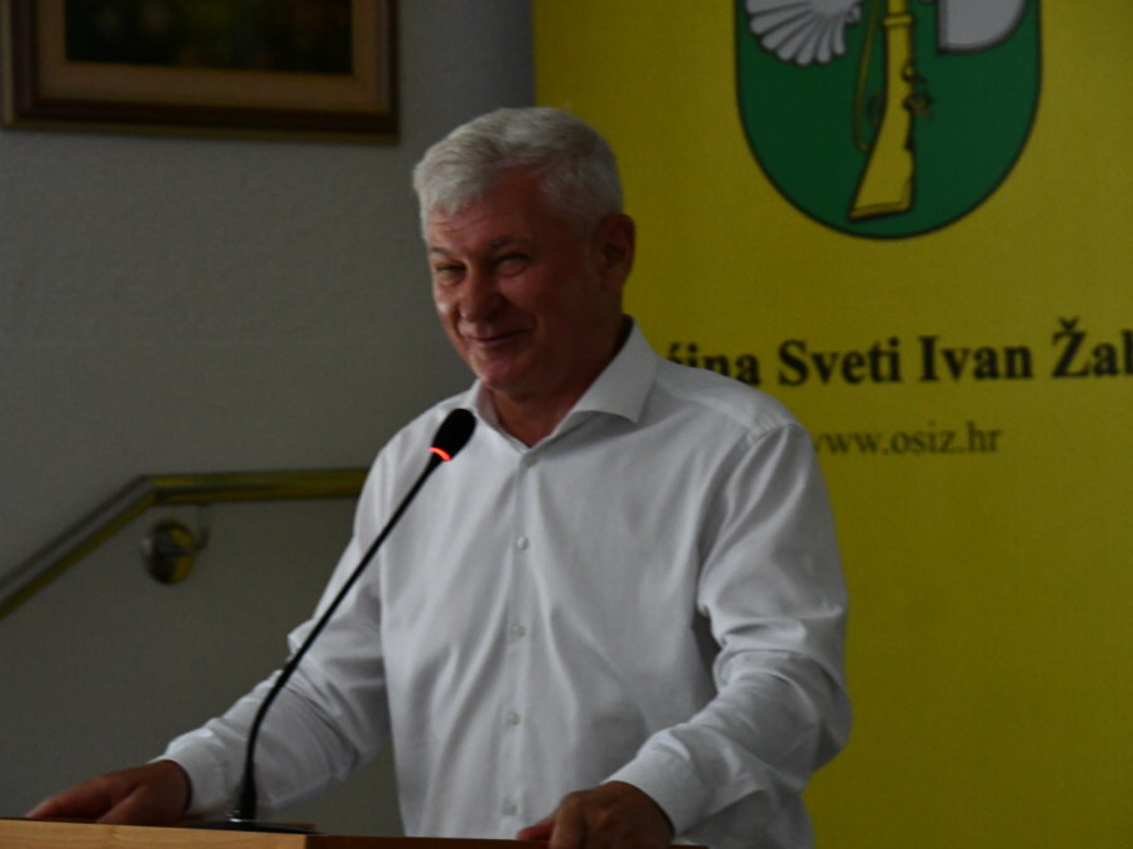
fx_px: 6512
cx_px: 573
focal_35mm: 199
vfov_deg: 7.5
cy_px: 426
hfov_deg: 9.9
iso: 4000
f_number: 5.6
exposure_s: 1/160
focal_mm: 122
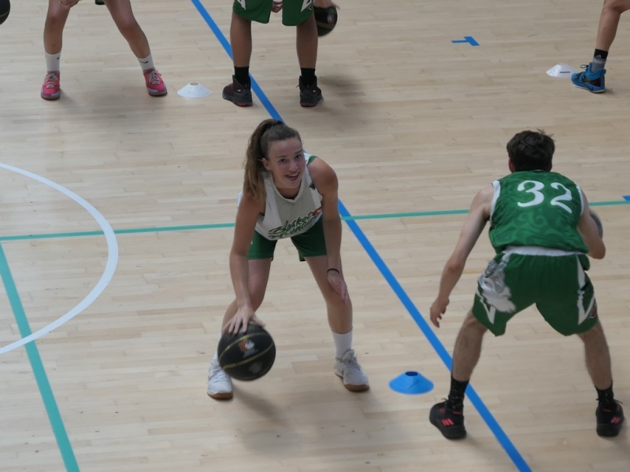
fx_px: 2839
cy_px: 236
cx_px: 315
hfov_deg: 12.7
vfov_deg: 9.5
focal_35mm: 156
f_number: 2.8
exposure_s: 1/125
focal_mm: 26.4
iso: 125
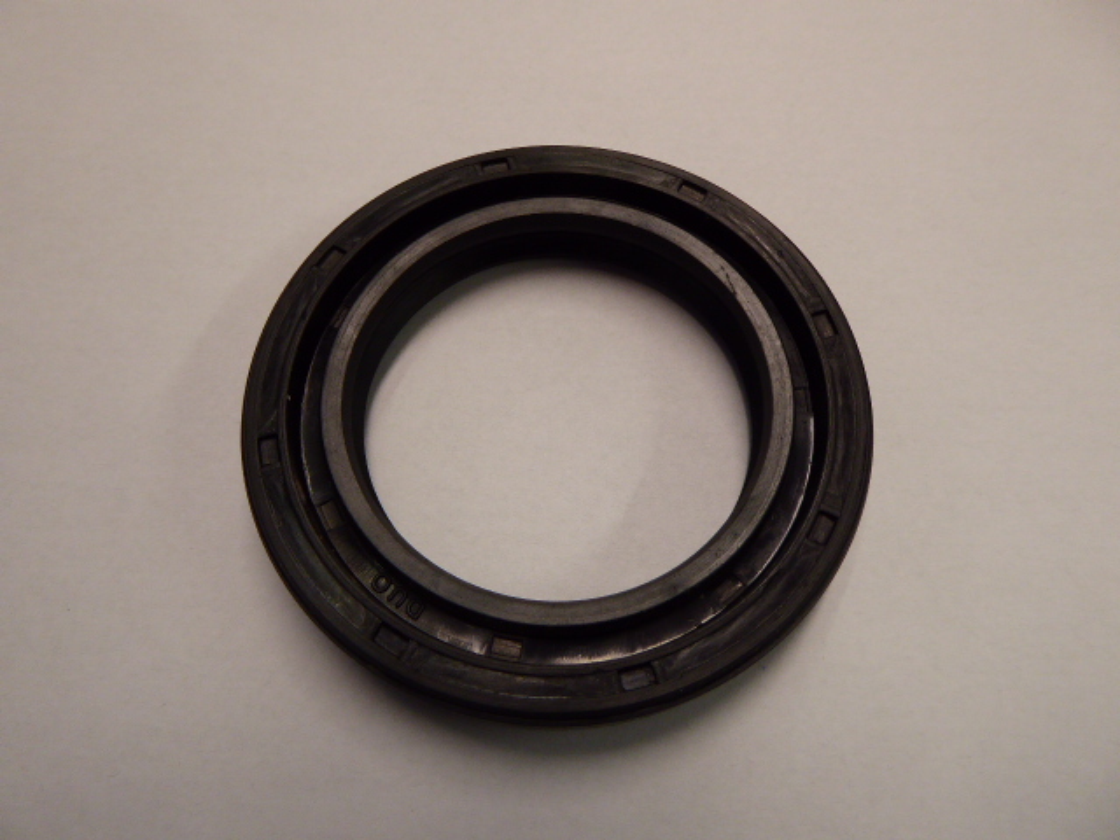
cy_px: 420
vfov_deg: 54.9
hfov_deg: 69.4
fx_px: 809
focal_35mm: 25
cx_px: 560
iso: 200
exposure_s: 1/60
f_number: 3.3
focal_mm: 4.3
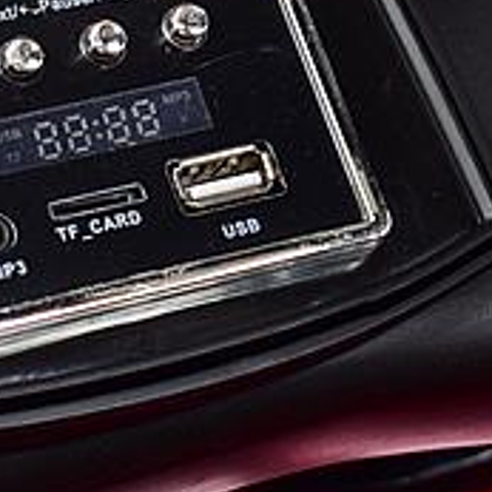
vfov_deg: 7.4
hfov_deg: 7.4
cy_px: -58
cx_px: 114
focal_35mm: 236
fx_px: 3795
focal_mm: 40
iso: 500
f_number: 8
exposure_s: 1/80
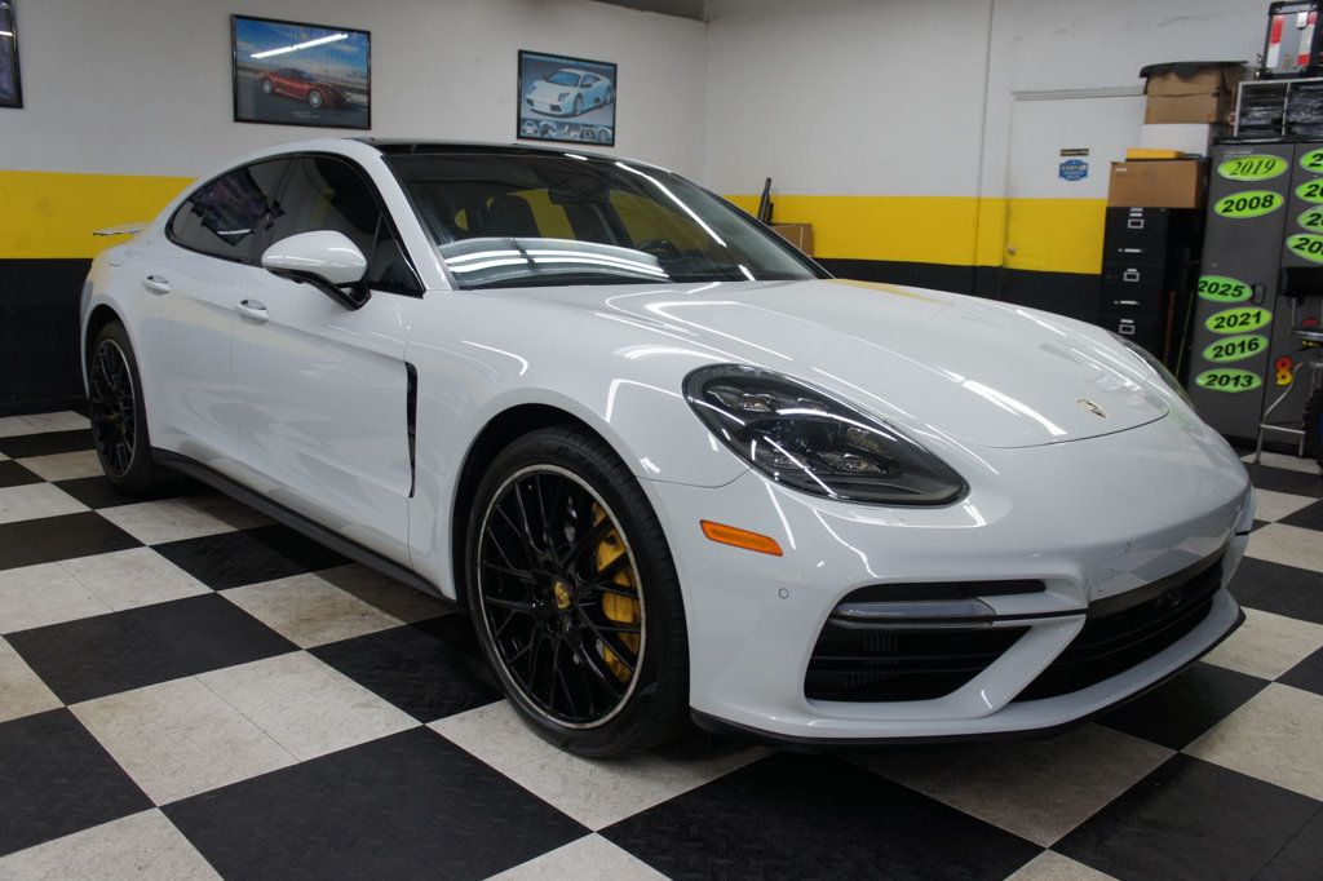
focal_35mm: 28
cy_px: 440
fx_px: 1047
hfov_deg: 64.6
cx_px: 662
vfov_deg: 45.6
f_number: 4
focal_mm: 19
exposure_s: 1/40
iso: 200
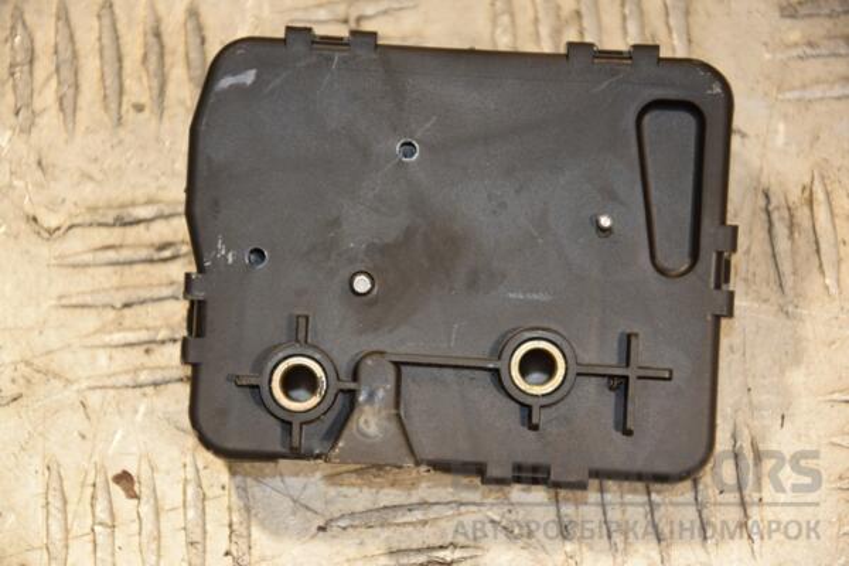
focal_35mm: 158
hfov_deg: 13.0
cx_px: 424
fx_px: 3714
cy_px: 283
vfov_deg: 8.7
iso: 800
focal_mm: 105
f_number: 5.6
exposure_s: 1/200
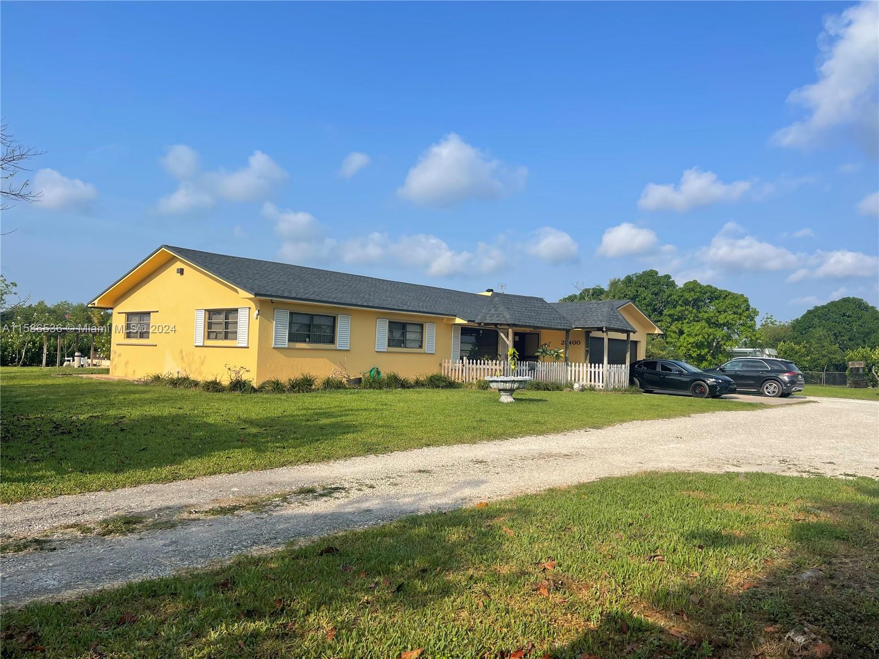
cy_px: 330
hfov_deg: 67.3
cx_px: 440
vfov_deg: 53.1
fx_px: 660
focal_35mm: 26
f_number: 1.6
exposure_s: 1/3448
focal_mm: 5.1
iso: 32
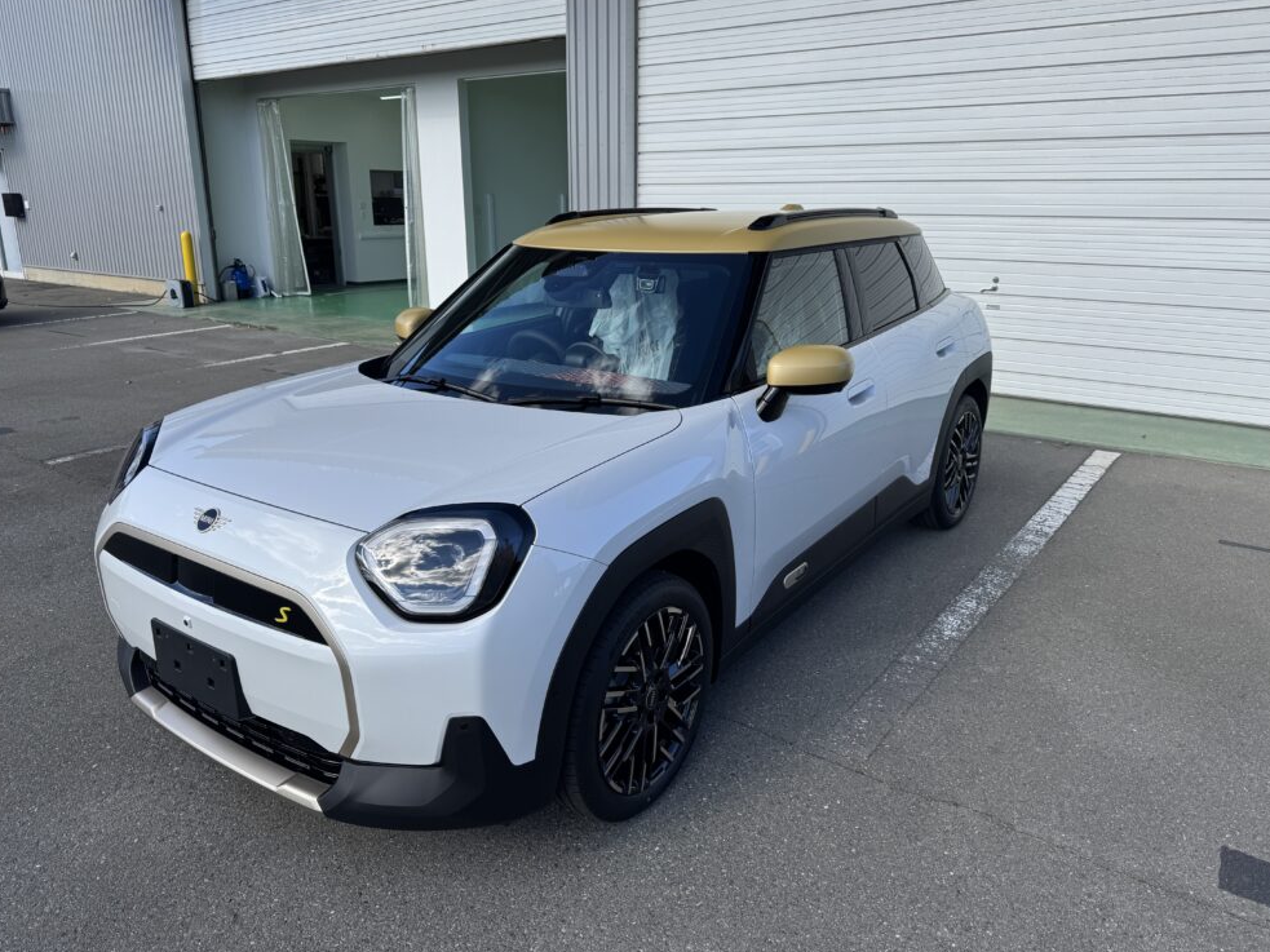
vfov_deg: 54.9
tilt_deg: -16.1
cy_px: 462
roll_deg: +0.8
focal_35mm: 25
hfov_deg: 69.4
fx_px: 917
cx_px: 628
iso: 80
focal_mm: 6.76
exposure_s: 1/2252
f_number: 1.78
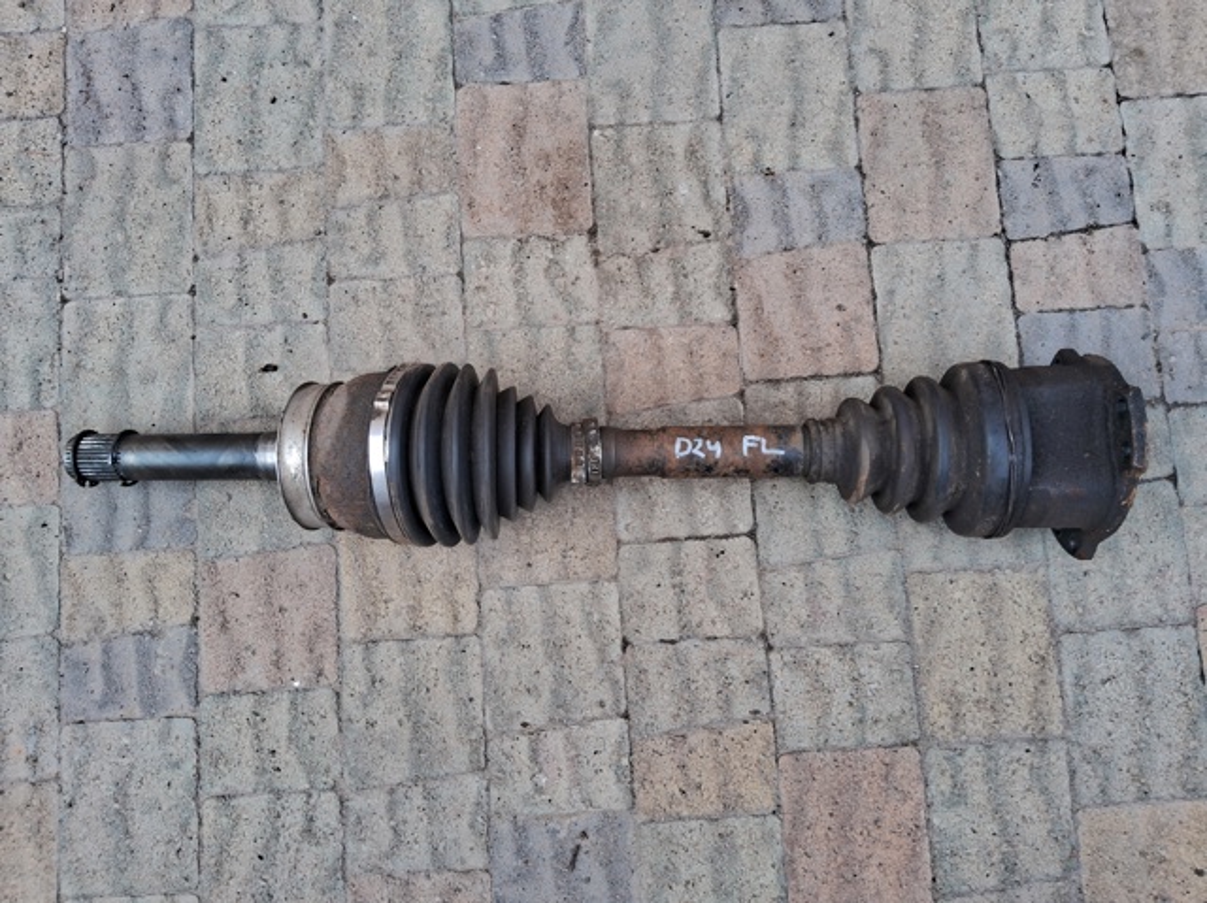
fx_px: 906
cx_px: 604
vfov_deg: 53.0
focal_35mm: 26
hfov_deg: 67.3
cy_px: 452
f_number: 1.8
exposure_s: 1/120
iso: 40
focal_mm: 3.98
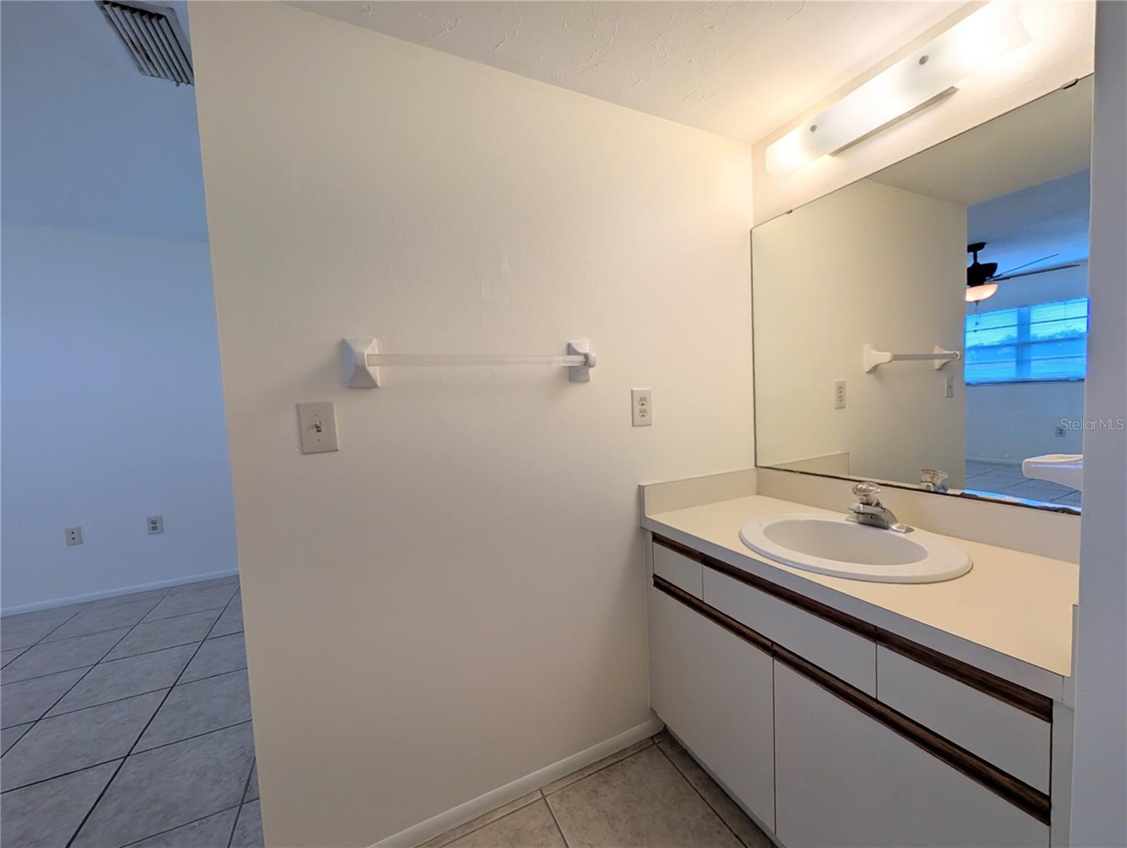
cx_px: 564
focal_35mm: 12
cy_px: 424
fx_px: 391
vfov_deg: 94.6
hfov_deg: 110.5
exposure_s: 1/226
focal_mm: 2.02
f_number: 1.7
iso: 40
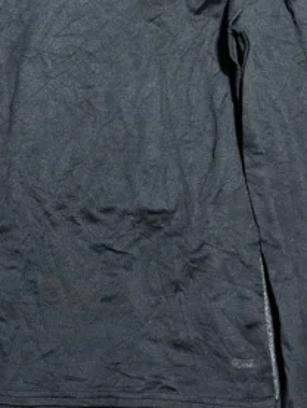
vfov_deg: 36.7
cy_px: 76
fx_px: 591
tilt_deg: -49.8
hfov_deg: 28.0
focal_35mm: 50
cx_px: 31
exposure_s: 1/50
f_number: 1.6
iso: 200
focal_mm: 4.2
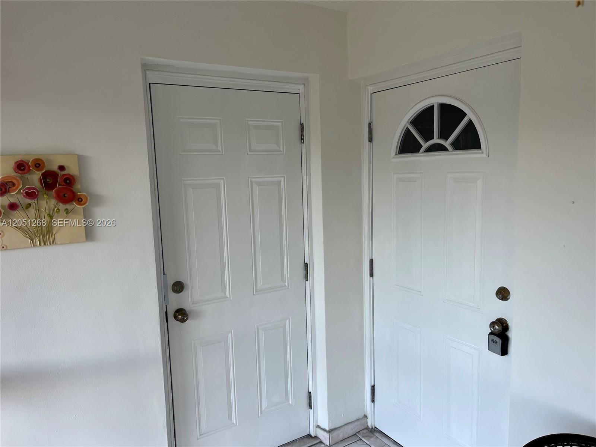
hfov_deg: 67.3
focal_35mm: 26
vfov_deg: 53.1
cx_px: 298
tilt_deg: -7.0
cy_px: 224
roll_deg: +2.3
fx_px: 448
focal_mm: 5.1
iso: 50
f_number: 1.6
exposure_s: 1/122
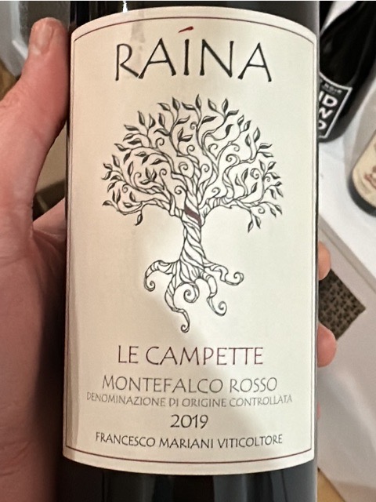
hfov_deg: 45.4
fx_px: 449
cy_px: 251
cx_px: 188
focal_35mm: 31
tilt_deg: -62.6
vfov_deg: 58.4
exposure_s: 1/40
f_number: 2.2
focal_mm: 2.22
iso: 500
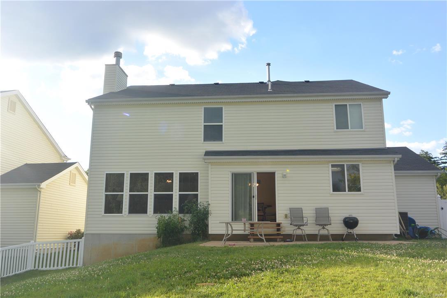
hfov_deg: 58.7
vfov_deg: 41.1
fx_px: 397
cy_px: 149
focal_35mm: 32
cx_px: 224
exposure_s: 1/640
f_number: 4.5
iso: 160
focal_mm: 12.2
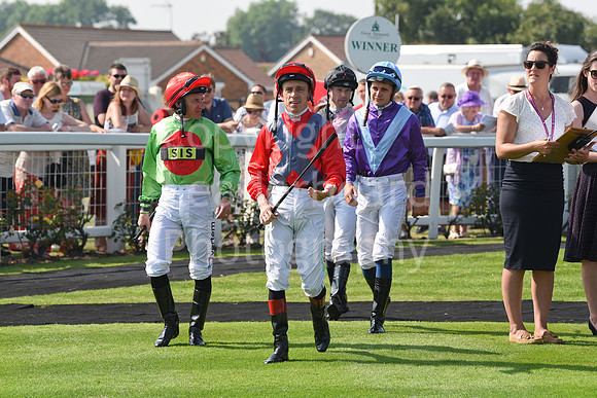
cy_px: 199
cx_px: 298
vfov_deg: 8.1
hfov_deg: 12.1
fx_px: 2820
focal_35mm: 170
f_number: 6.3
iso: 400
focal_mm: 170
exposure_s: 1/1250
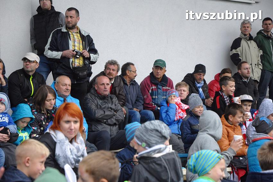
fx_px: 795
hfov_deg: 19.5
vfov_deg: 13.0
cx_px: 136
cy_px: 91
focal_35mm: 105
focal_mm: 70
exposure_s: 1/200
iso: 2000
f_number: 4.5
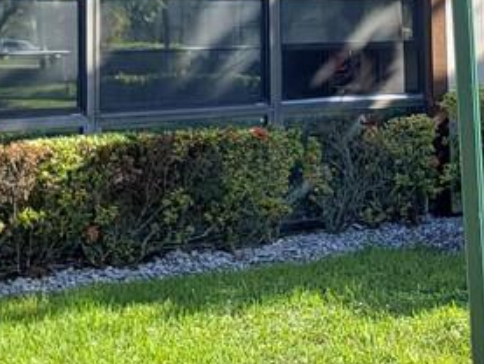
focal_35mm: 96
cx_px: 400
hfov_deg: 20.2
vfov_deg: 14.8
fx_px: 1343
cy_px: -103
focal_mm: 4.3
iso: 50
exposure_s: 1/414
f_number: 2.4
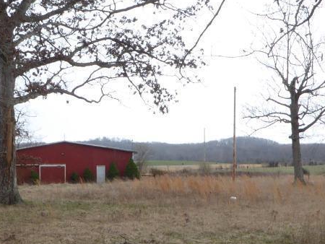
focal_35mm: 80
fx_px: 751
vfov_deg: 18.0
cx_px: 168
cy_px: 241
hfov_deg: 24.4
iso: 100
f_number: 5.6
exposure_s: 1/50
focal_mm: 4.3
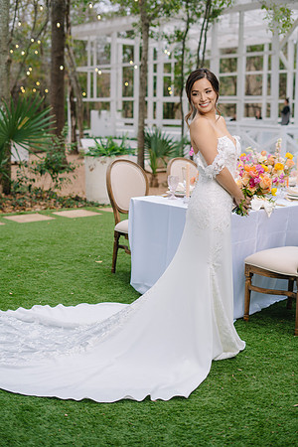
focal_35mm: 50
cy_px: 224
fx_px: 621
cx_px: 149
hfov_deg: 27.0
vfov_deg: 39.6
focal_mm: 50
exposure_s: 1/200
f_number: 2.5
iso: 80
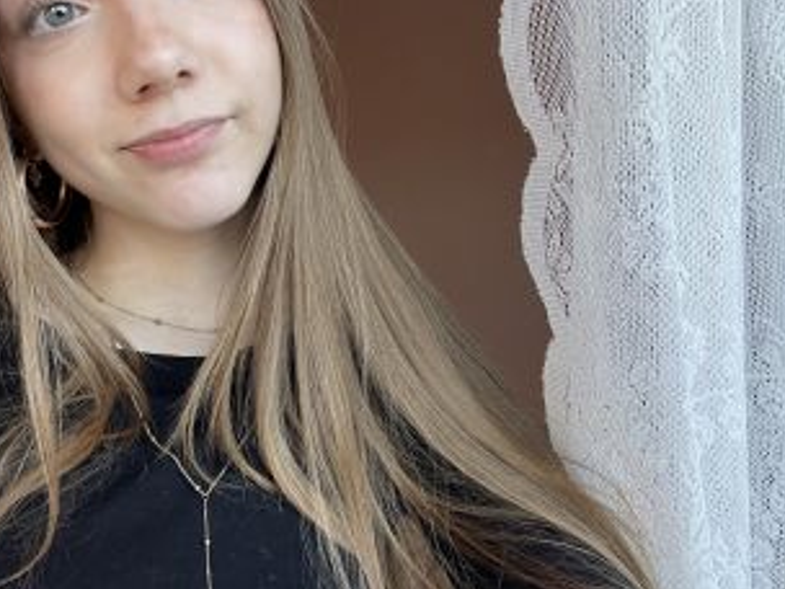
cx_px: 217
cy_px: 285
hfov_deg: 52.1
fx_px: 771
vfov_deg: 41.8
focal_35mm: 34
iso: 100
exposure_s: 1/99
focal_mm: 2.71
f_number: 2.2
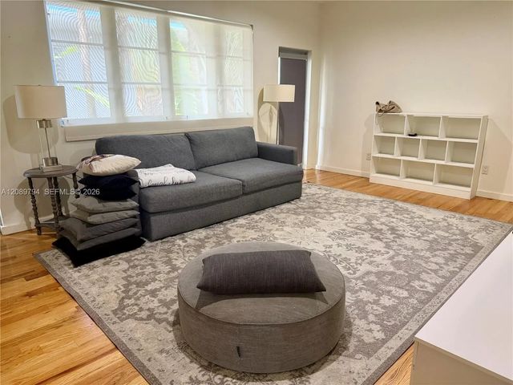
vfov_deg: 56.8
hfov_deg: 71.6
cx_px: 256
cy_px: 192
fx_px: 356
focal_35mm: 24
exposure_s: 1/60
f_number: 1.78
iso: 250
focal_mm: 6.76
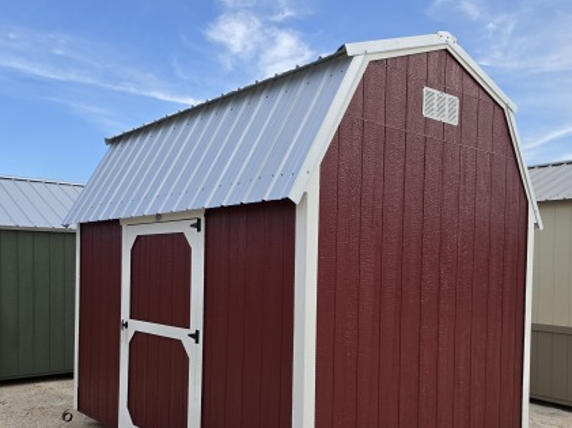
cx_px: 308
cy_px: 292
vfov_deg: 40.0
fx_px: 578
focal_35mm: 35
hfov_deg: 52.6
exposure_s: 1/3160
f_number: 1.4
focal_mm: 6.5
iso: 64
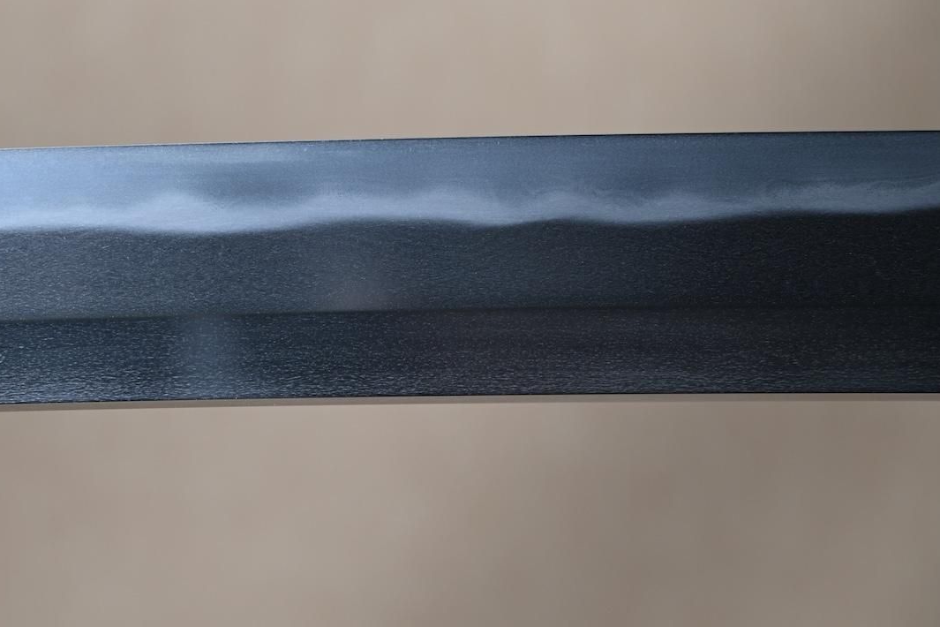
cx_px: 341
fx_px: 3603
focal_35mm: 138
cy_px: 283
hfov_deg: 14.8
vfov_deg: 9.9
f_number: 5.3
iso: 100
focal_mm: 70
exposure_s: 1
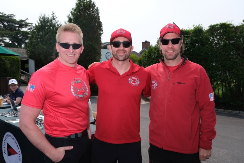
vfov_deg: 45.0
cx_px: 122
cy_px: 82
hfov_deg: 63.6
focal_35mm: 29
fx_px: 197
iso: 125
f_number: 8
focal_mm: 19.2
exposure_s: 1/250
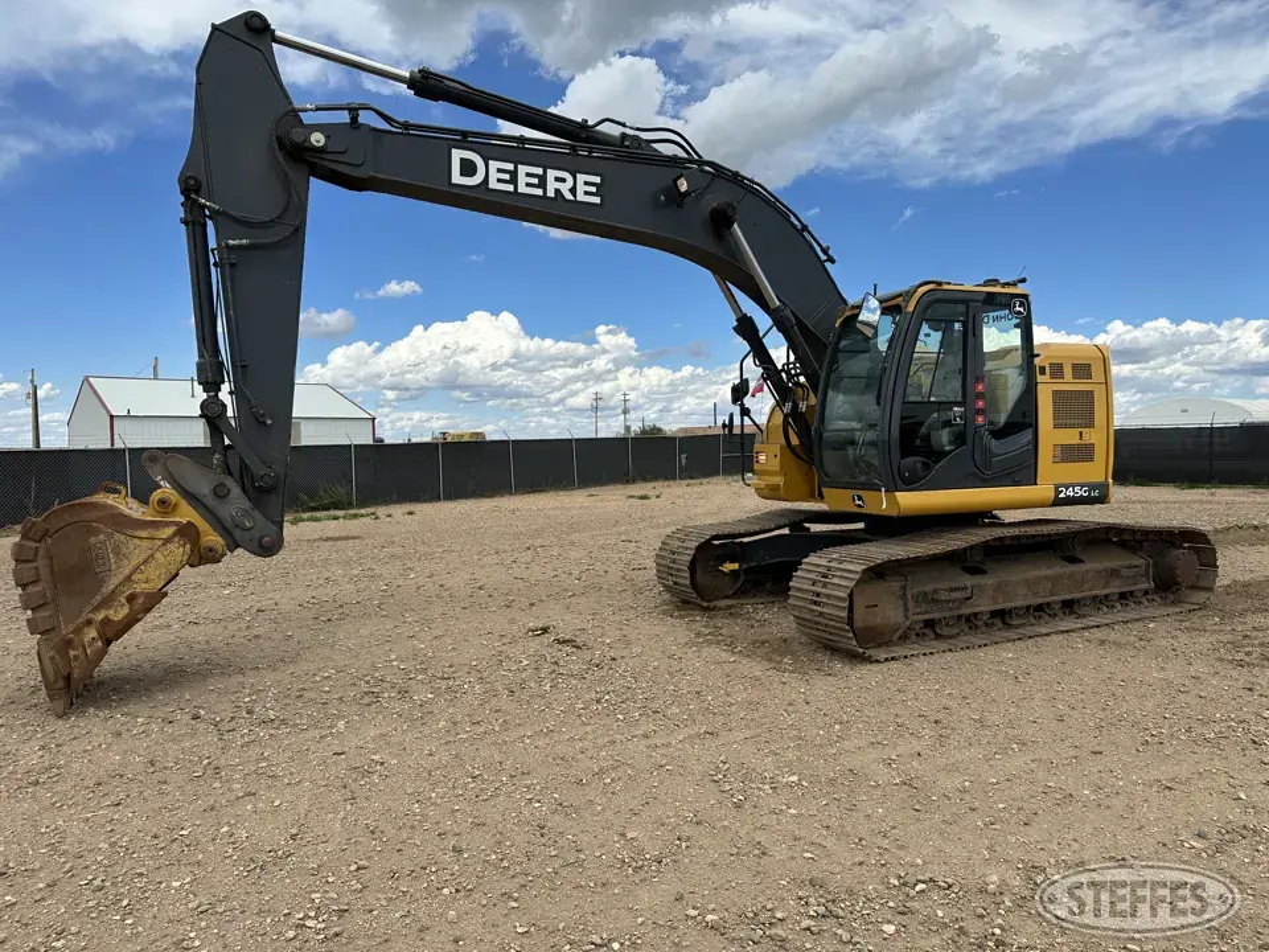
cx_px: 634
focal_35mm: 24
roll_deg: +1.1
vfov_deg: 56.8
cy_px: 476
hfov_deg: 71.6
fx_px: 880
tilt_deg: -2.7
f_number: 1.78
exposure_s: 1/5000
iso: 80
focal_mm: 6.86
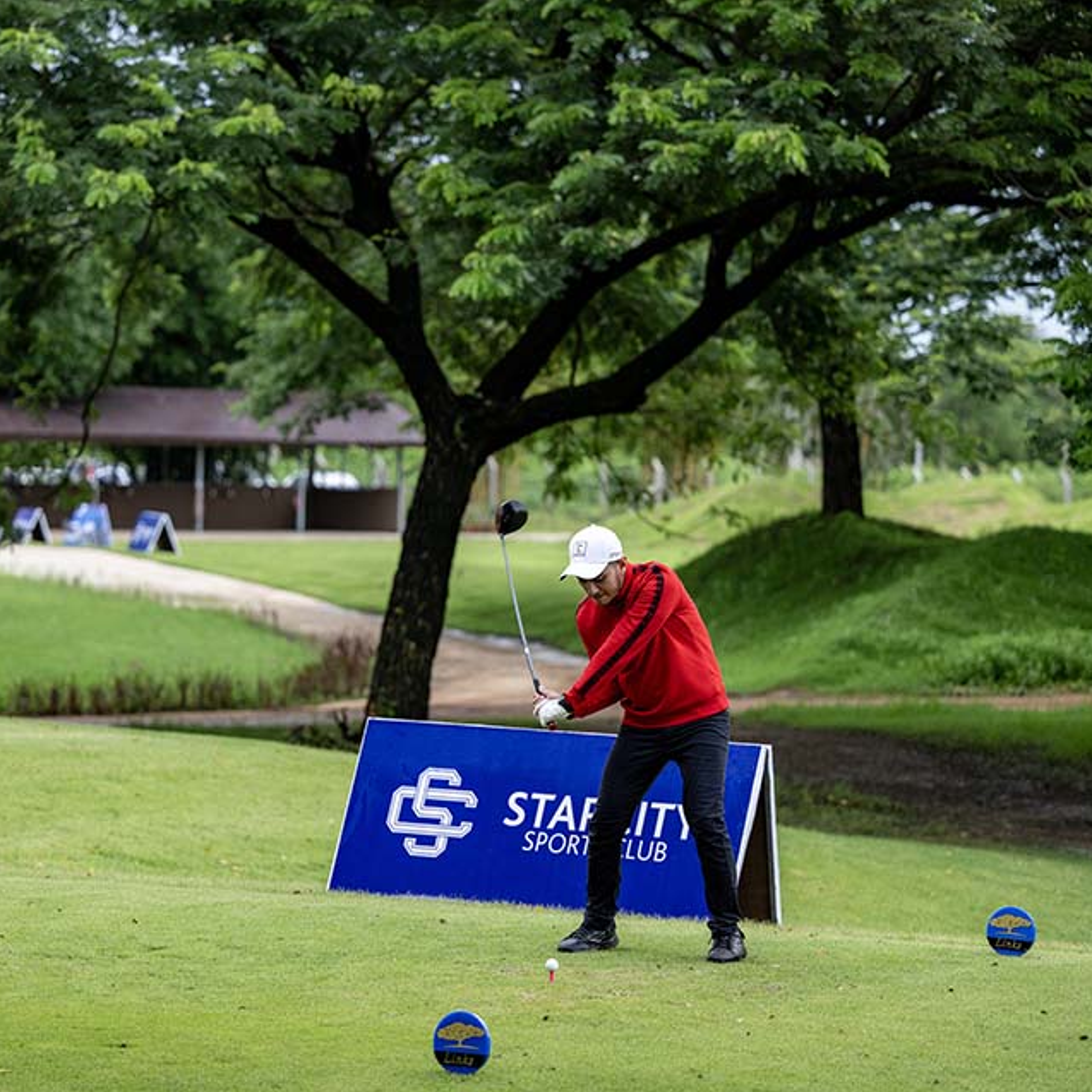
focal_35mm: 132
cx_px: 341
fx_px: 4711
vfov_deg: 13.2
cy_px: 547
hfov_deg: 13.2
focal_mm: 103
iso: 360
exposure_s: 1/3200
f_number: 2.8
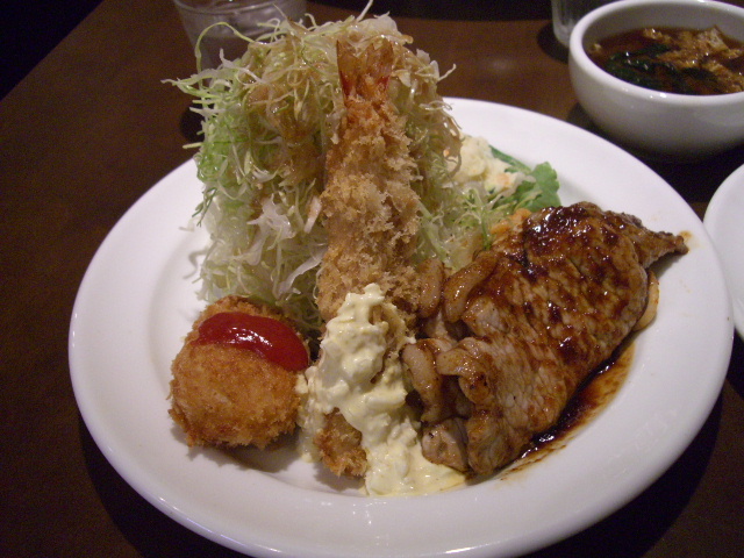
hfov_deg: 49.0
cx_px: 372
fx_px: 817
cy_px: 279
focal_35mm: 38
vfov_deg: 37.7
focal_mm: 7.9
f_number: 2.8
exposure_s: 1/125
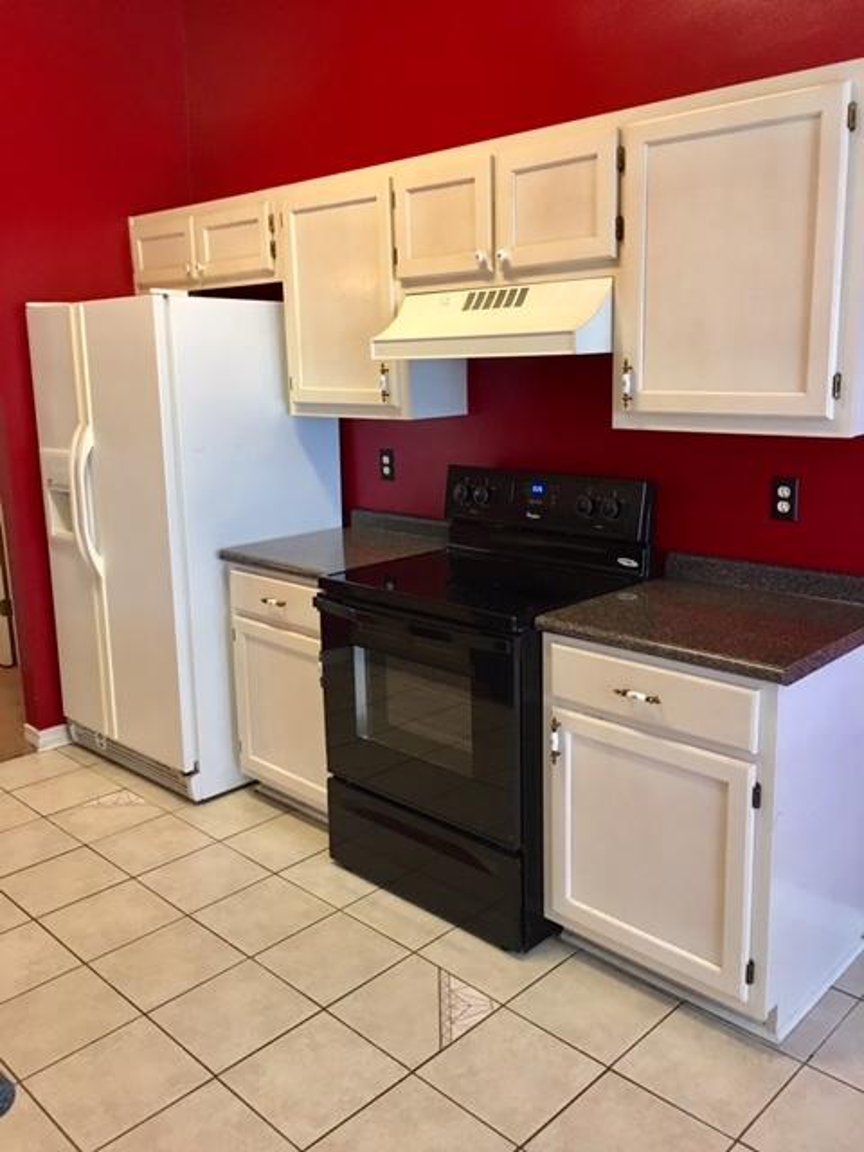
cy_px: 576
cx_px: 432
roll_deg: +1.2
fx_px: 965
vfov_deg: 61.7
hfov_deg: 48.2
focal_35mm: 29
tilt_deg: -11.8
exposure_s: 1/15
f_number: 2.2
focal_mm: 4.15
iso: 80
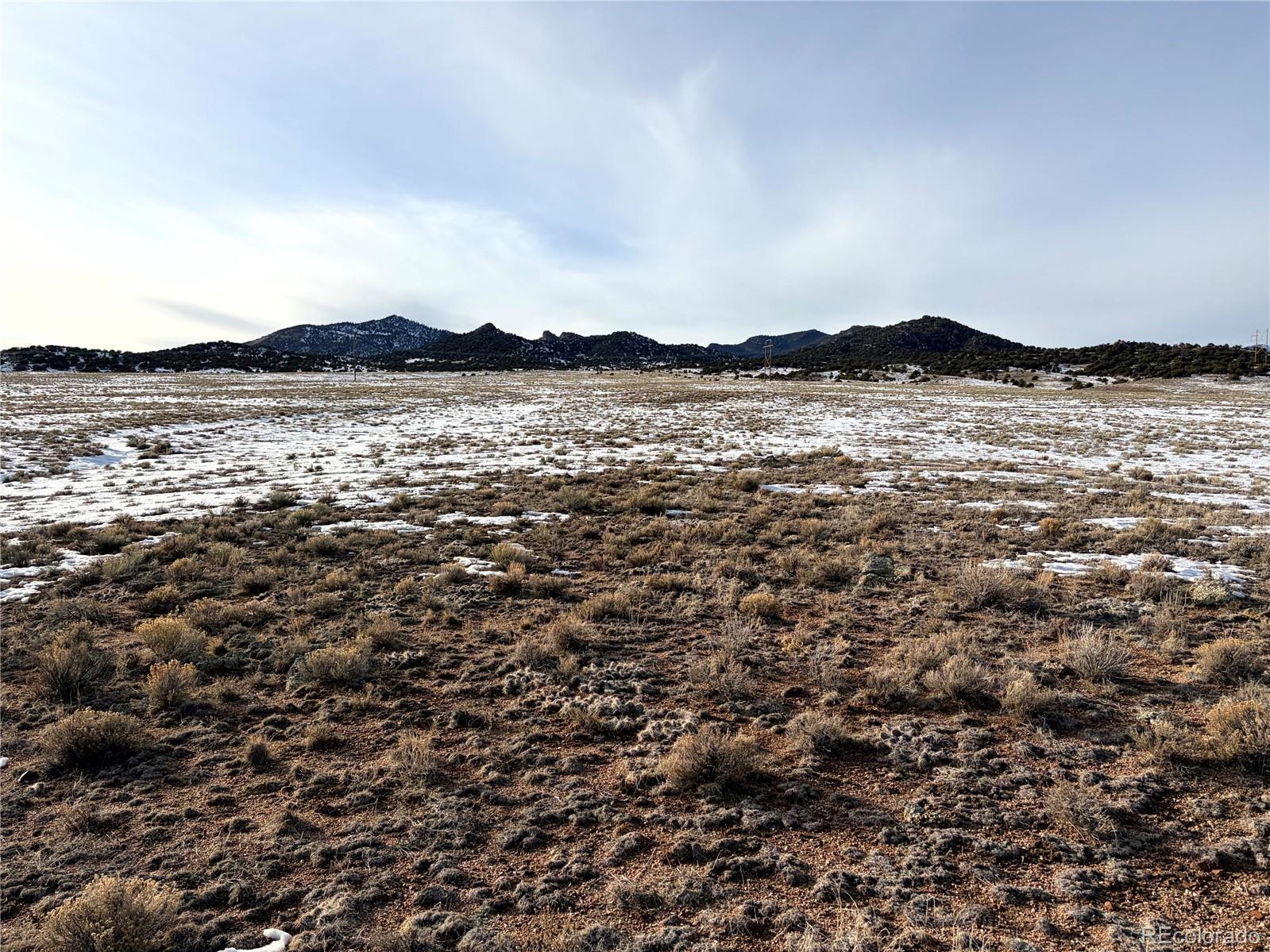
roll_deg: -0.3
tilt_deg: -2.2
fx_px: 954
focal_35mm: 26
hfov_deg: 67.3
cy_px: 476
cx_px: 635
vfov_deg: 53.1
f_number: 1.6
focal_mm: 5.96
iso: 64
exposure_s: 1/6329
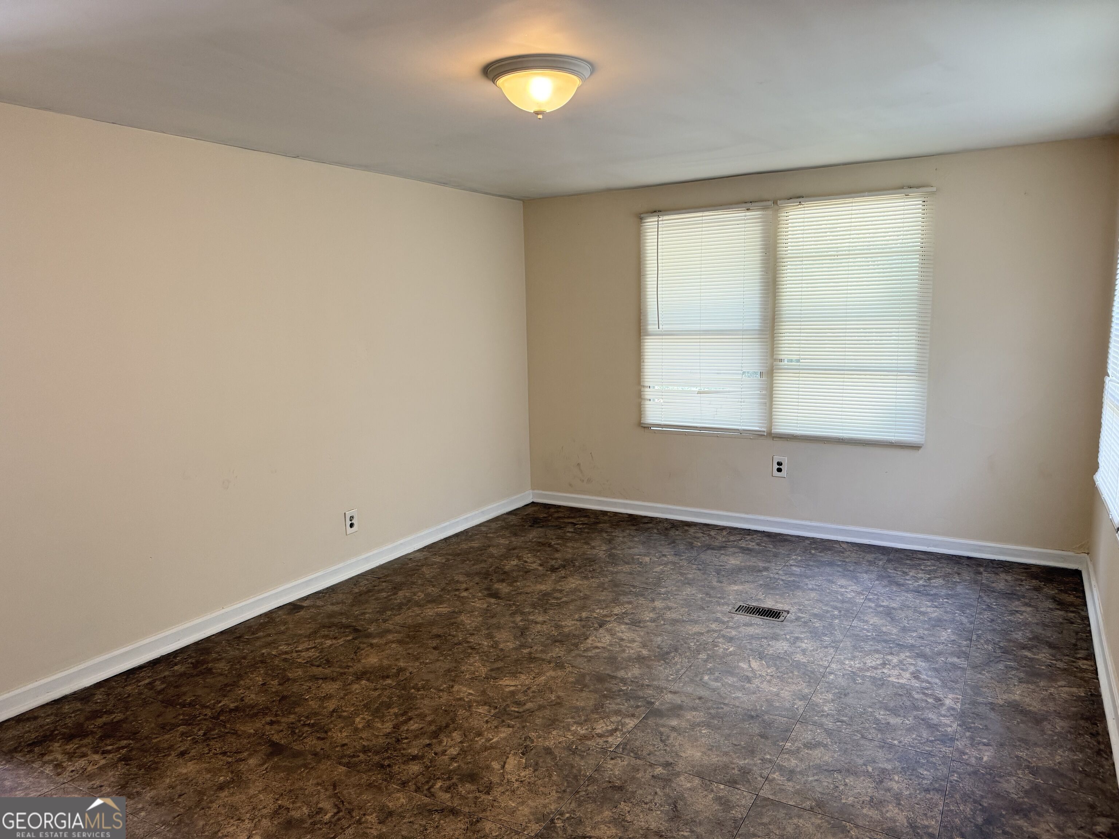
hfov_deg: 71.6
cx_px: 560
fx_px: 776
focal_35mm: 24
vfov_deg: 56.8
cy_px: 420
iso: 200
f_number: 1.78
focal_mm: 6.76
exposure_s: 1/93
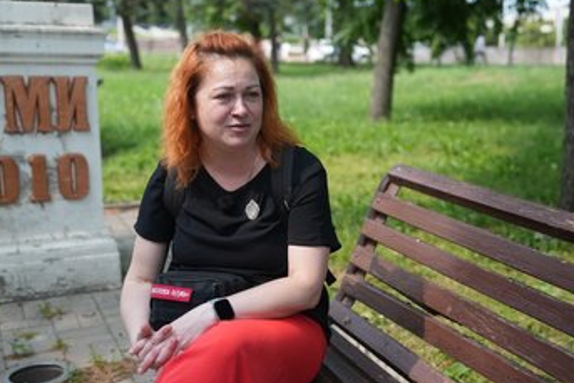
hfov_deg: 40.3
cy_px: 203
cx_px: 318
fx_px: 782
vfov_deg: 27.5
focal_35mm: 49
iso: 400
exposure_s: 1/125
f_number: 2.8
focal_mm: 42
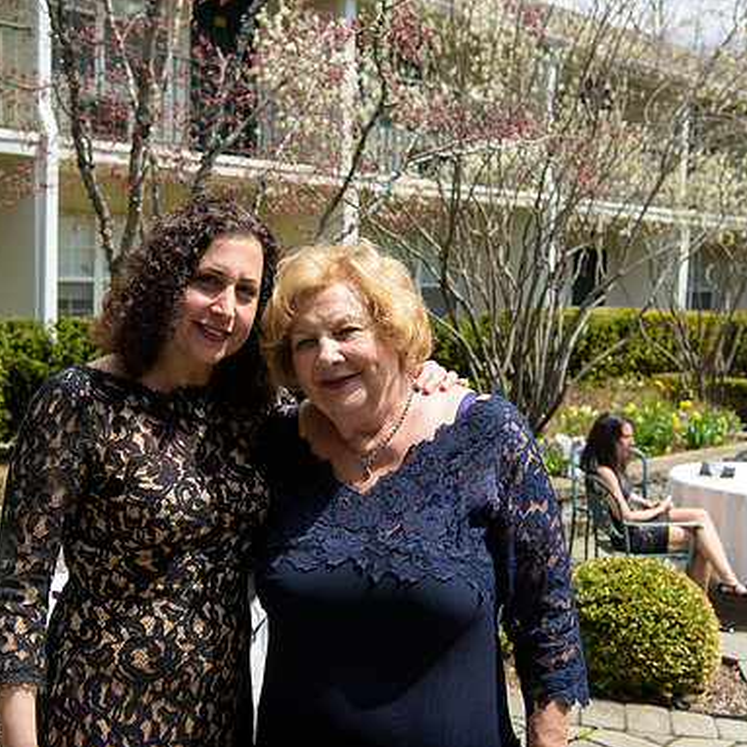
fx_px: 1099
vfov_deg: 37.6
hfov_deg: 37.5
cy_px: 374
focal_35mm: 45
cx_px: 334
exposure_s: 1/640
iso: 200
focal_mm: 35
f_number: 4
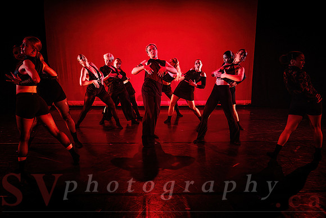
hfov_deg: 69.5
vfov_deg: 49.7
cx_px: 150
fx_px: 234
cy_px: 118
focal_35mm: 26
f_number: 2.8
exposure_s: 1/300
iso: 4000
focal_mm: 24
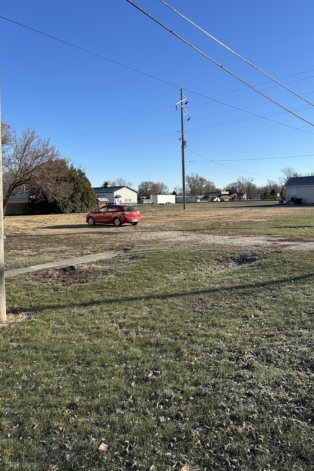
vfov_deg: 65.5
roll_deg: +4.1
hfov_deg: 46.4
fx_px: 366
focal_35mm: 28
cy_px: 239
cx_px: 151
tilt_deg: -4.0
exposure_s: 1/2762
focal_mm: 5.7
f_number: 1.5
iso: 50
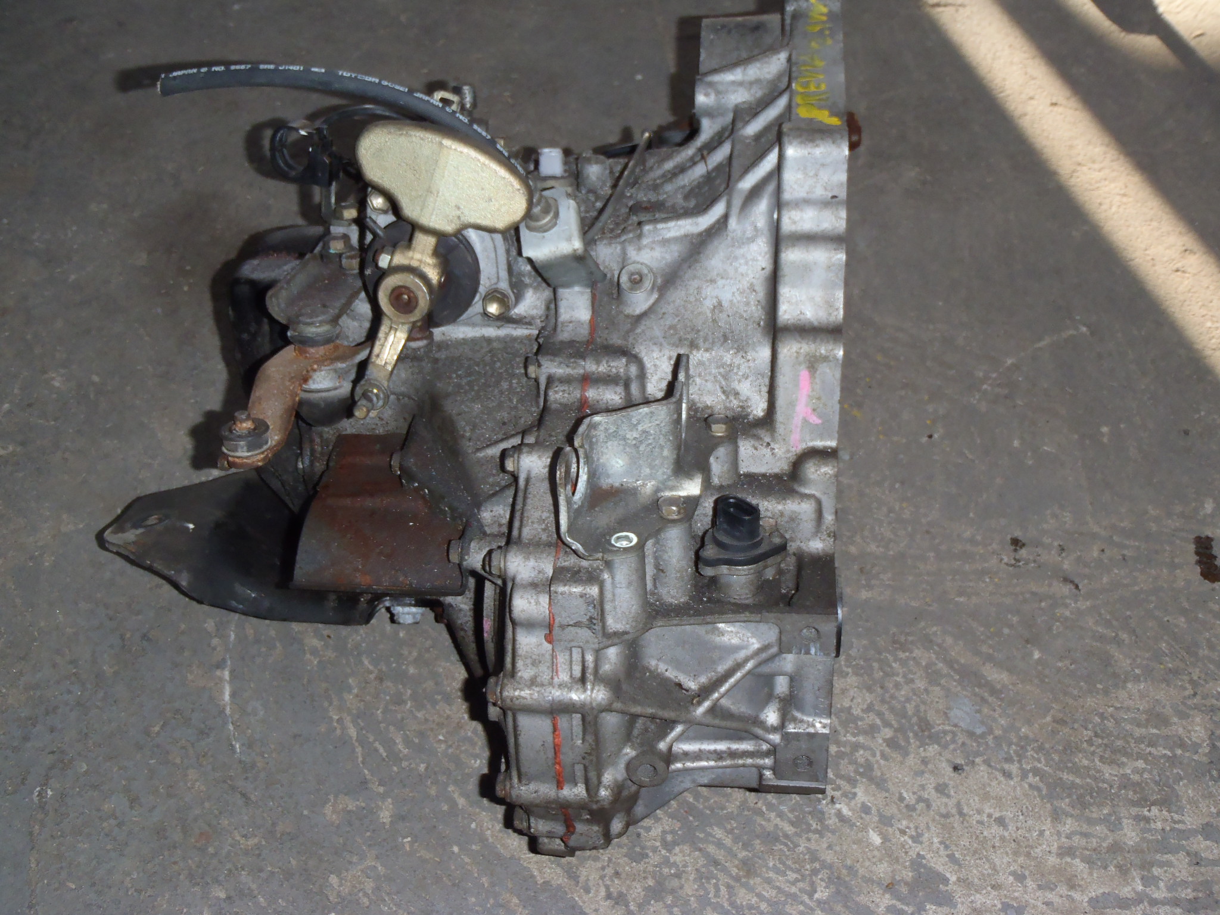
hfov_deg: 49.0
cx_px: 610
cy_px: 458
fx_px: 1339
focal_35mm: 38
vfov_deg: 37.7
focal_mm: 6.83
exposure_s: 1/40
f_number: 4.6
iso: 200
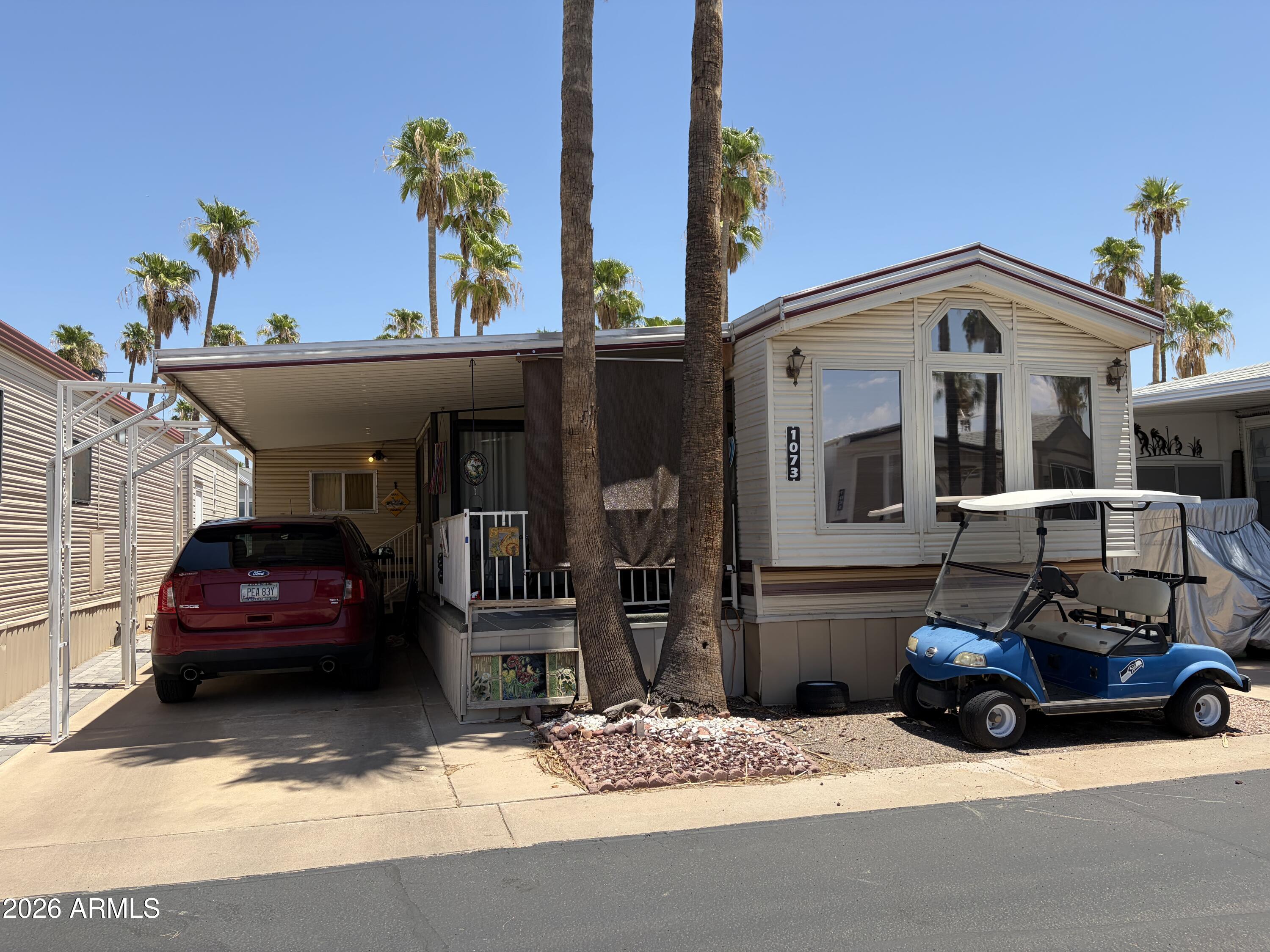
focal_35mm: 26
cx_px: 635
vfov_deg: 53.1
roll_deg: +1.3
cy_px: 476
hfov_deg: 67.3
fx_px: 954
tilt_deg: +6.0
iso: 50
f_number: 1.6
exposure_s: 1/2865
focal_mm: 5.96
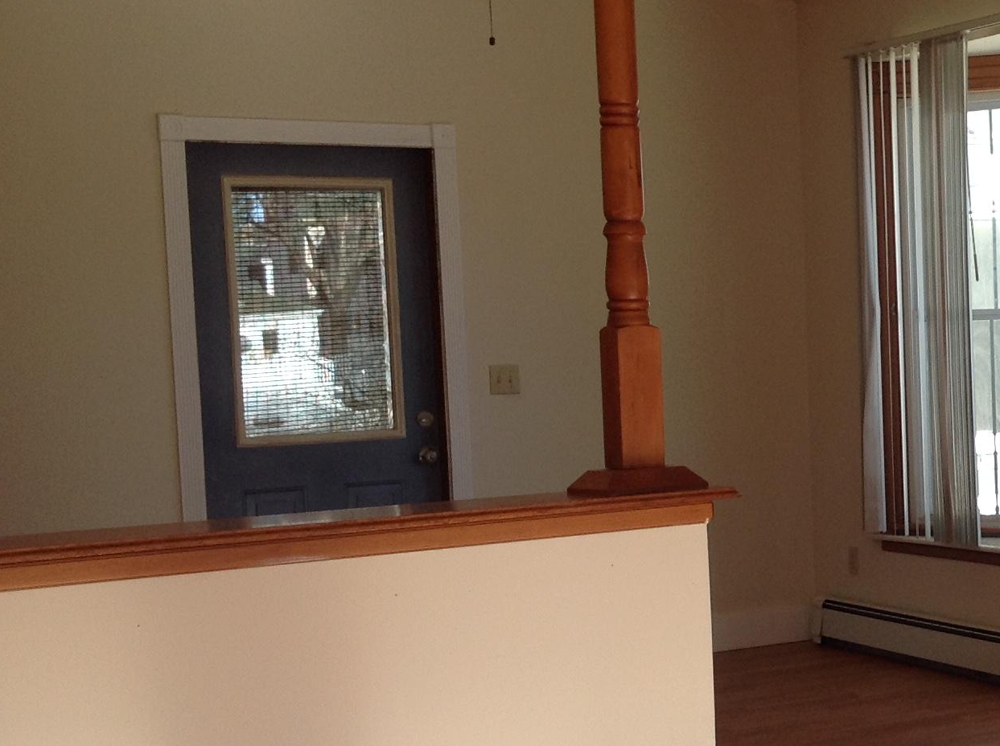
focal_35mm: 73
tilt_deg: -6.1
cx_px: 924
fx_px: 2105
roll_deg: +1.8
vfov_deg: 20.1
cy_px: 463
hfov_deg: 25.8
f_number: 2.4
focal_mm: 4.28
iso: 50
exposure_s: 1/256
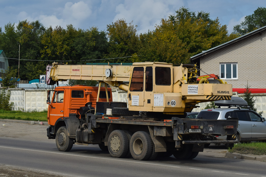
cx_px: 133
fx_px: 610
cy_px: 88
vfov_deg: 16.6
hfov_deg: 24.6
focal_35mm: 82
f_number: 7.1
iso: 200
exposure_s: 1/1250
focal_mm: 55
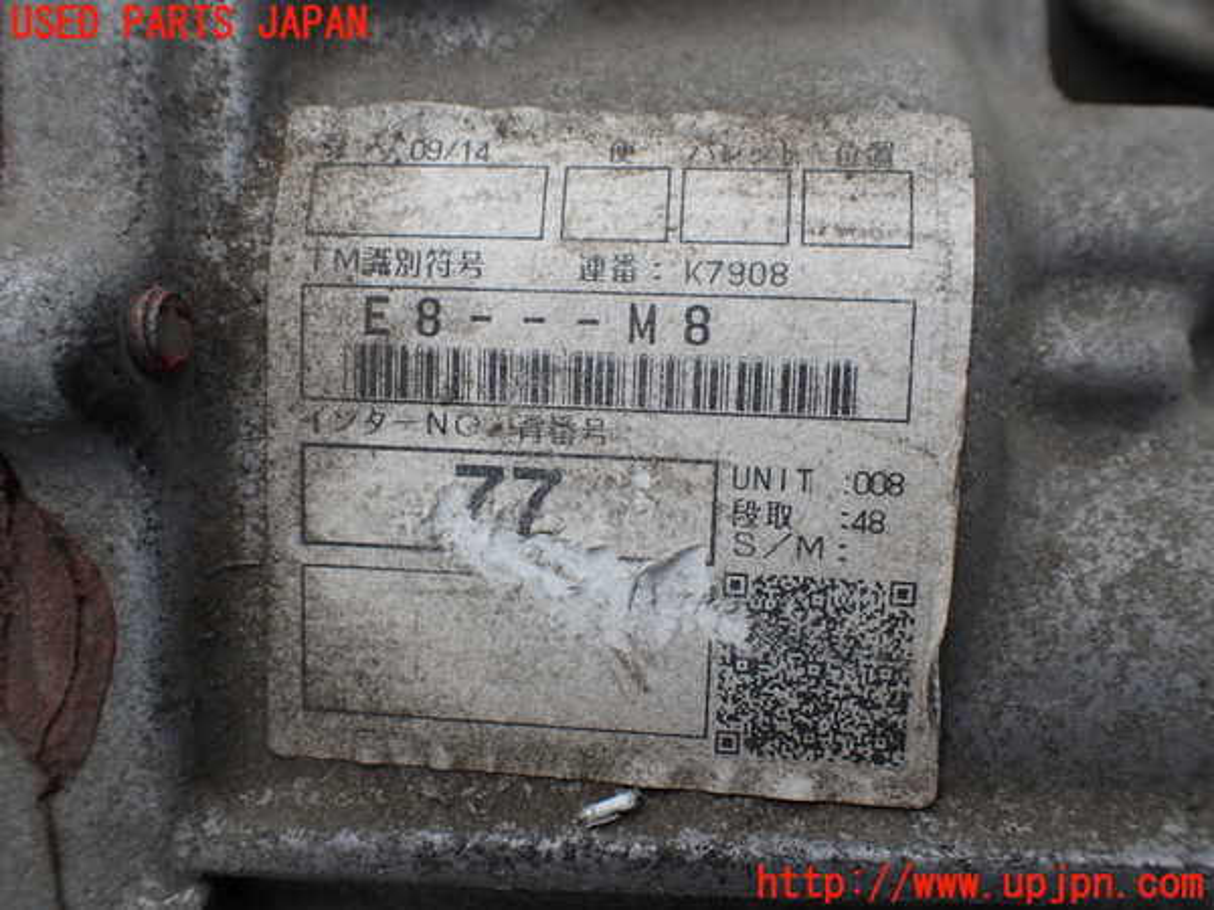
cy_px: 455
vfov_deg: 46.8
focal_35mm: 30
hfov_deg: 60.0
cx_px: 607
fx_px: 1052
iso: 100
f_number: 3.2
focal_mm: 5.4
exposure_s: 1/640
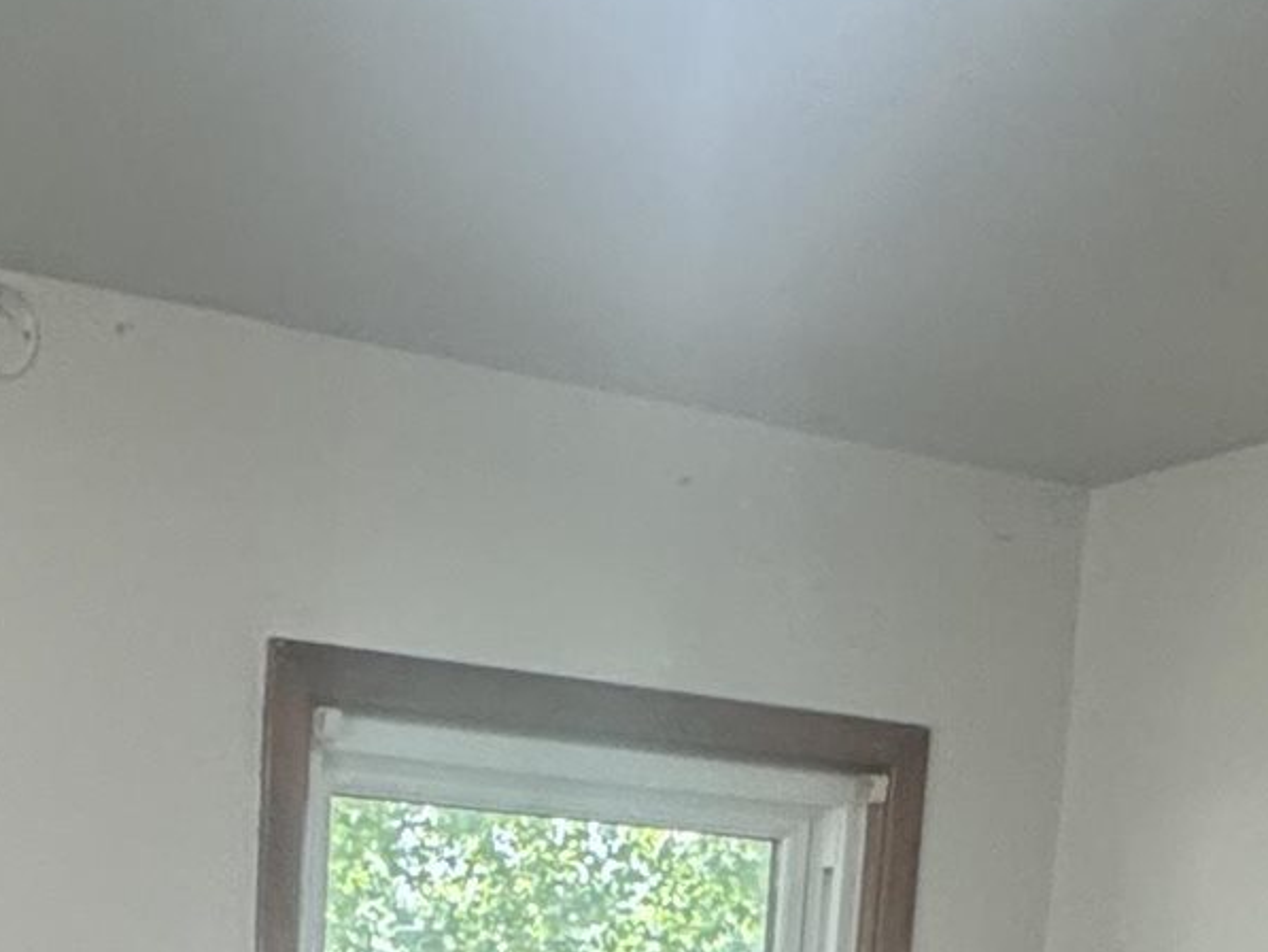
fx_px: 2638
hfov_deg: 26.1
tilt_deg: -13.6
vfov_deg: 16.6
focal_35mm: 72
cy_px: 1770
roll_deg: -0.9
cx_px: 123
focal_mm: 2.22
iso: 250
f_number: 2.2
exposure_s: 1/120
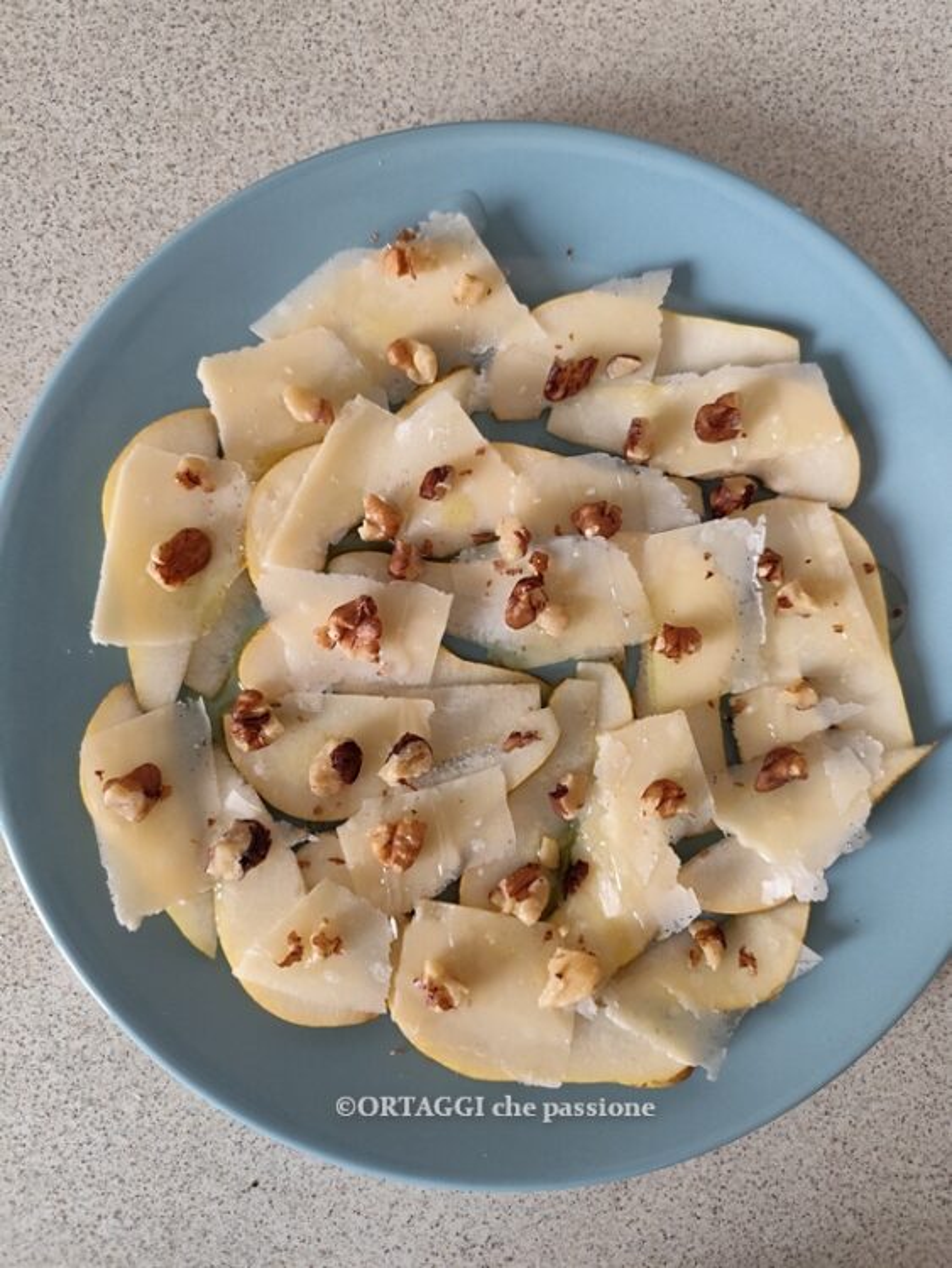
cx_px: 476
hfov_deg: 58.9
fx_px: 843
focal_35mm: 23
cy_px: 634
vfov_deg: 73.9
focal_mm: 6.14
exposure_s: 1/100
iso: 800
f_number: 1.65
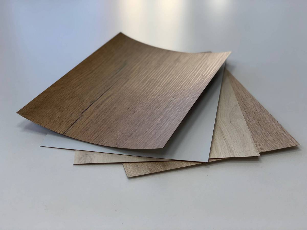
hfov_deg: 36.8
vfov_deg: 28.0
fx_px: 461
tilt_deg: -31.5
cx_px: 154
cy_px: 115
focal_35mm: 52
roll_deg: +0.0
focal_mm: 6
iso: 16
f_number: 2.4
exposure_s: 1/116
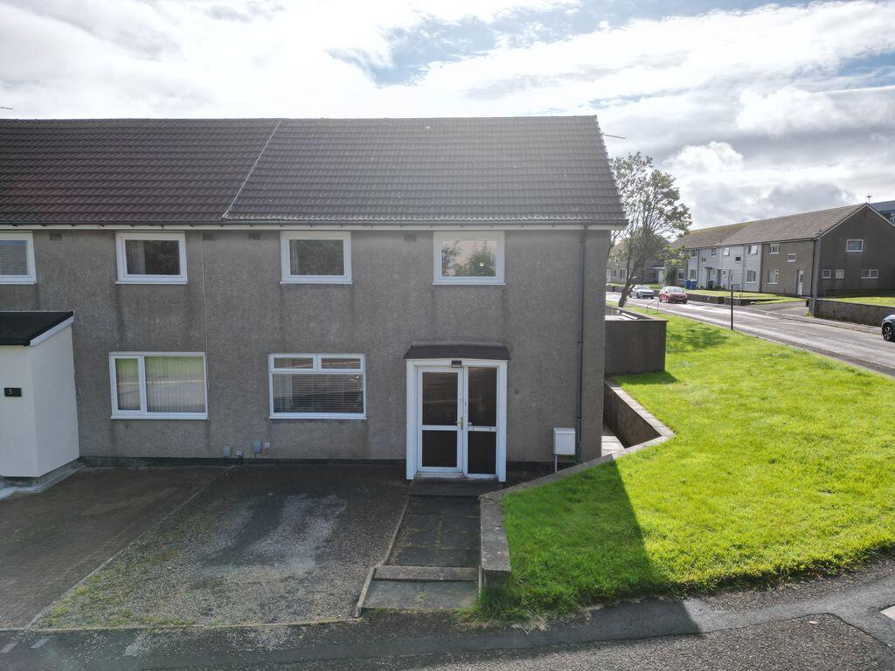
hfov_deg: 71.6
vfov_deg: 56.8
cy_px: 336
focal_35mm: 24
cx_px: 448
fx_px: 621
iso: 110
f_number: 1.7
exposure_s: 1/5000
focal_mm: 6.72
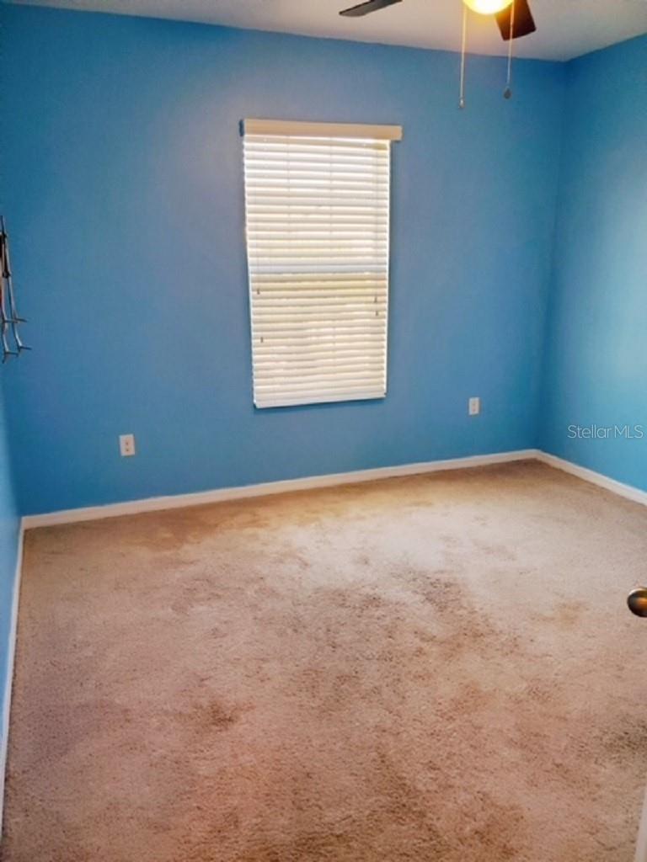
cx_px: 324
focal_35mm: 26
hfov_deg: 53.1
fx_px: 648
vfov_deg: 67.3
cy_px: 431
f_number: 2.4
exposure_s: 1/59
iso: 200
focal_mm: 4.3
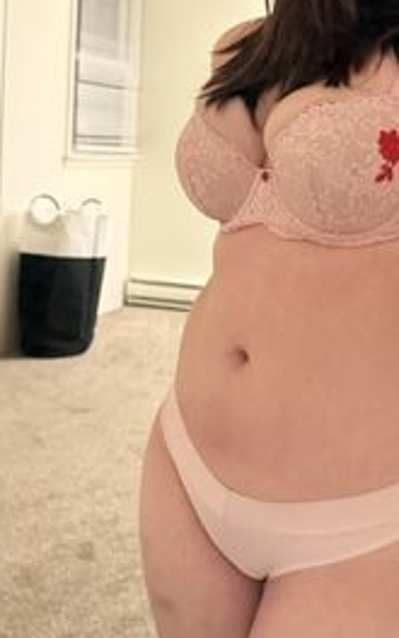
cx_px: 319
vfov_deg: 43.3
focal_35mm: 45
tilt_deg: -16.4
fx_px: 783
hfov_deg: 28.0
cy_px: 180
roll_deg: -0.5
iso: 1000
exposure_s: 1/25
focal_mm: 6.76
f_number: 1.78
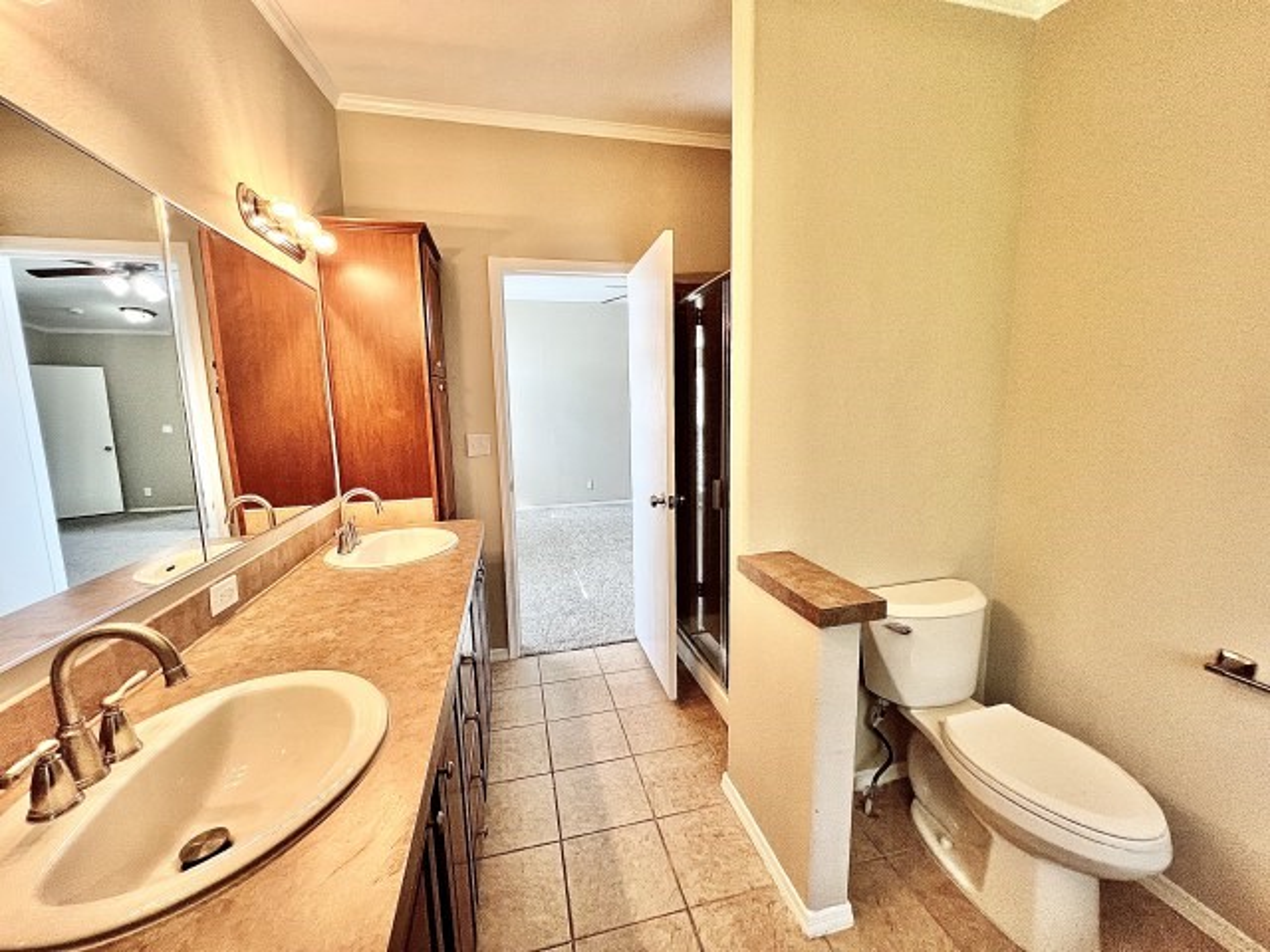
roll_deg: +1.2
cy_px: 476
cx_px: 635
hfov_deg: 106.2
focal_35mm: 13
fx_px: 477
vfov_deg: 89.9
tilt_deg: -6.5
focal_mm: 1.57
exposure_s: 1/120
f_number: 1.8
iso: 160
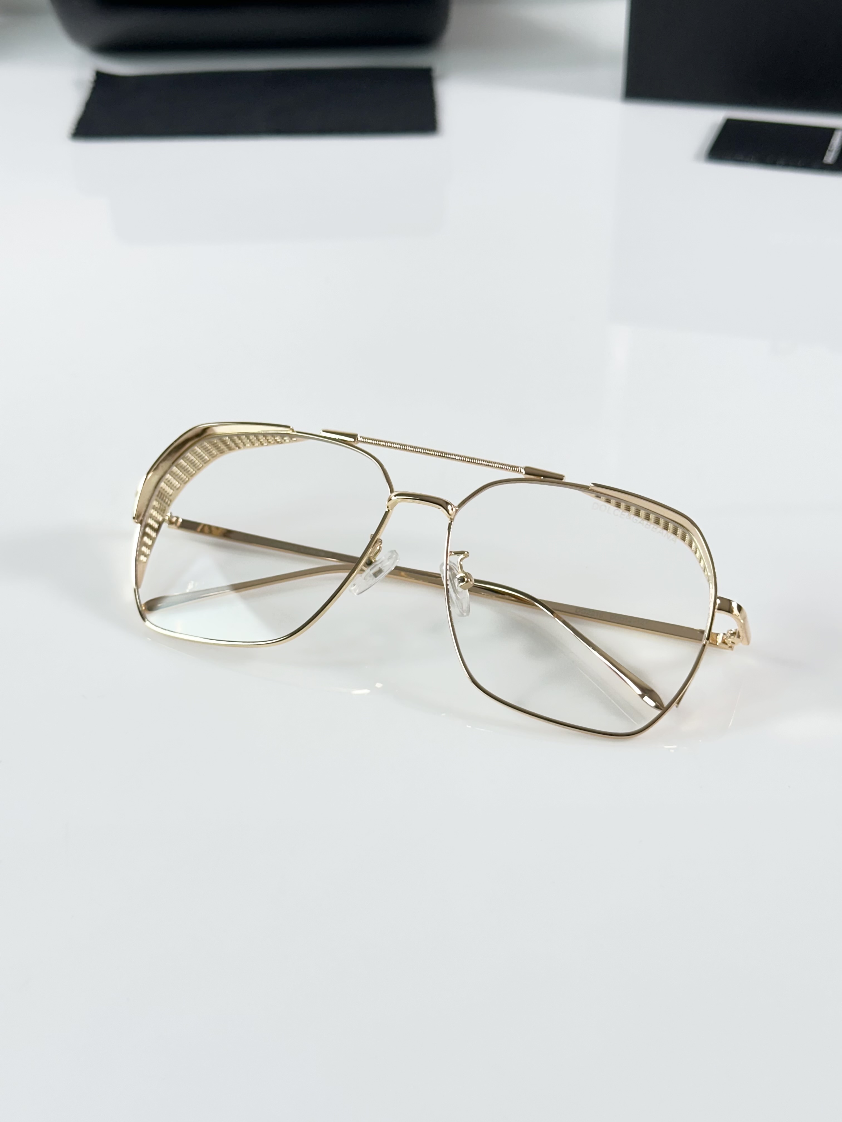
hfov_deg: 30.3
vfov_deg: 39.7
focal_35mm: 48
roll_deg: +1.3
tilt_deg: -35.6
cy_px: 561
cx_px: 421
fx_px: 1557
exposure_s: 1/100
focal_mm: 6.86
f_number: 1.78
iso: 64
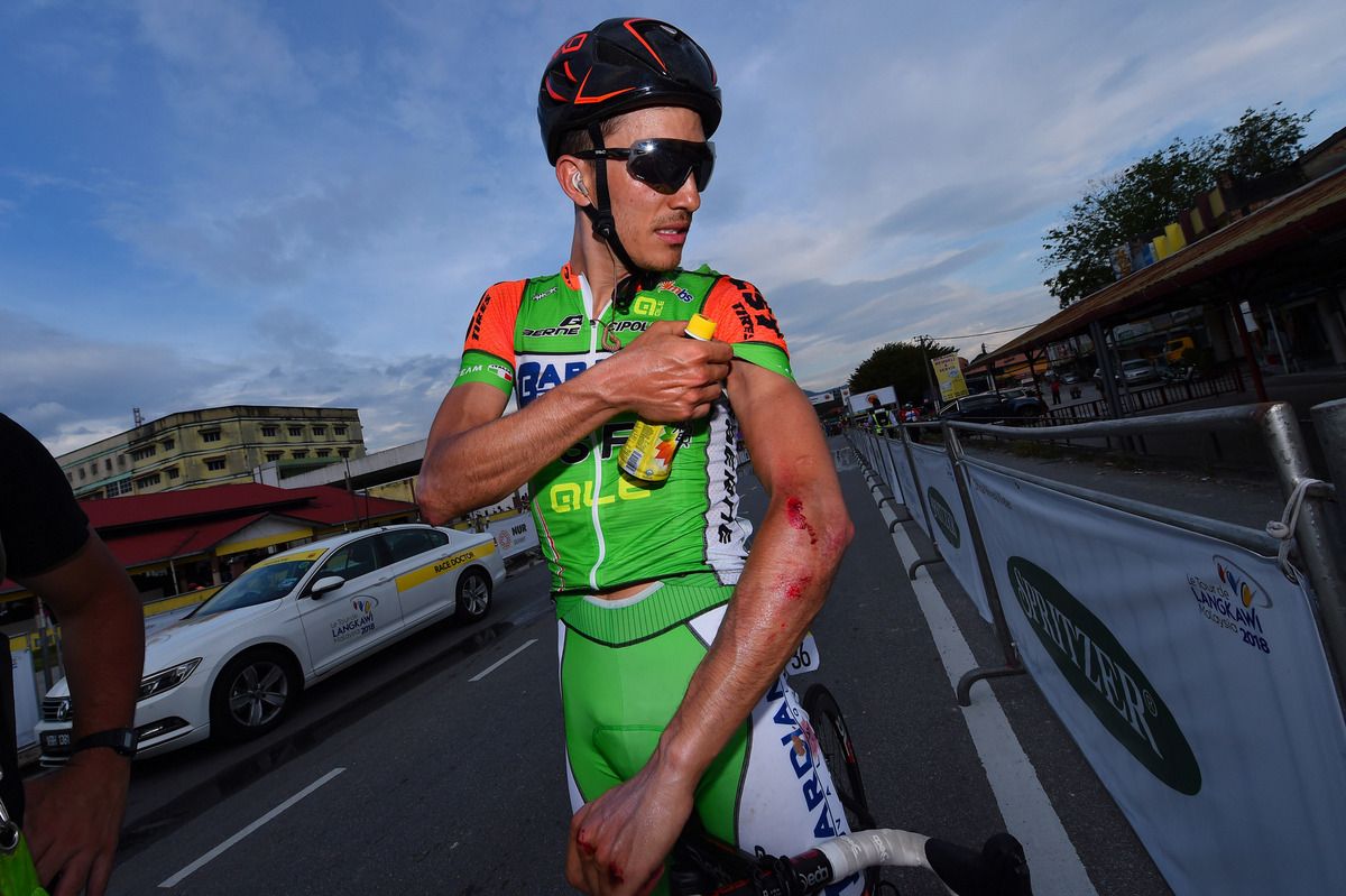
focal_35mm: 14
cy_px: 448
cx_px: 673
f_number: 13
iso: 1000
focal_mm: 14
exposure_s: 1/1000
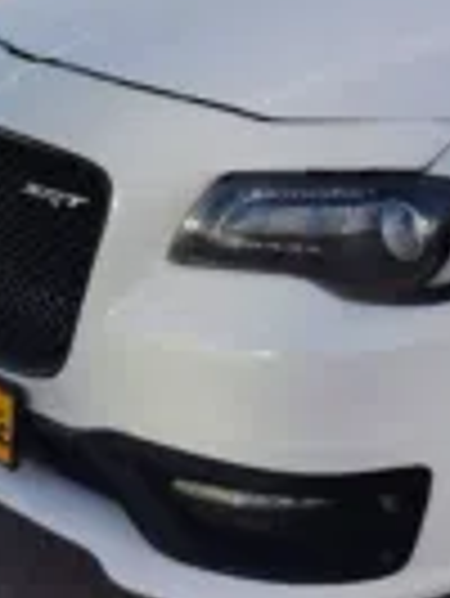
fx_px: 1246
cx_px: 657
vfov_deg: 26.2
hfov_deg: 18.4
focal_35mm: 72
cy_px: 63
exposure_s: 1/444
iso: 100
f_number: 1.75
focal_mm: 5.25
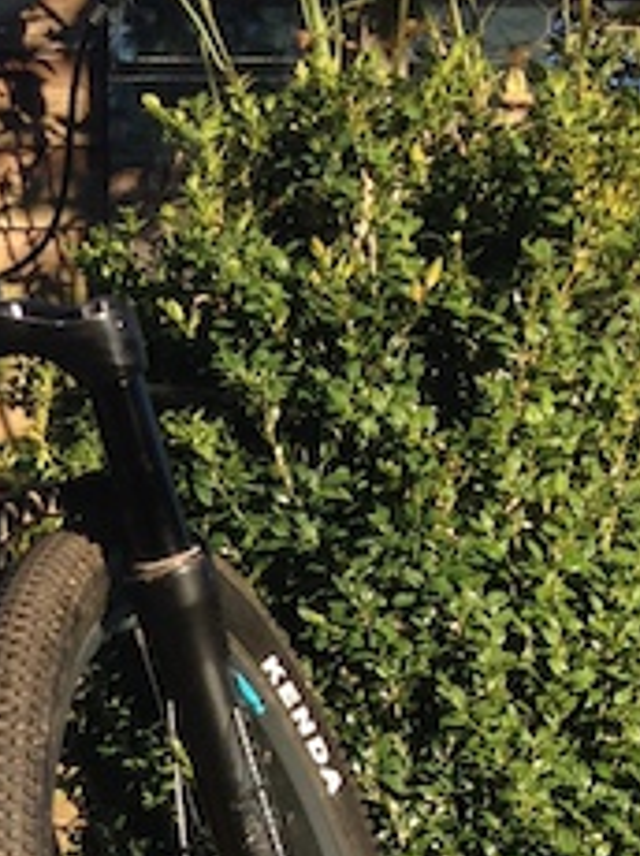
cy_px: 1053
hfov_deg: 8.9
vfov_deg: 12.4
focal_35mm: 156
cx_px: -655
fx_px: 3853
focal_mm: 4.28
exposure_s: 1/613
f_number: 2.4
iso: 50
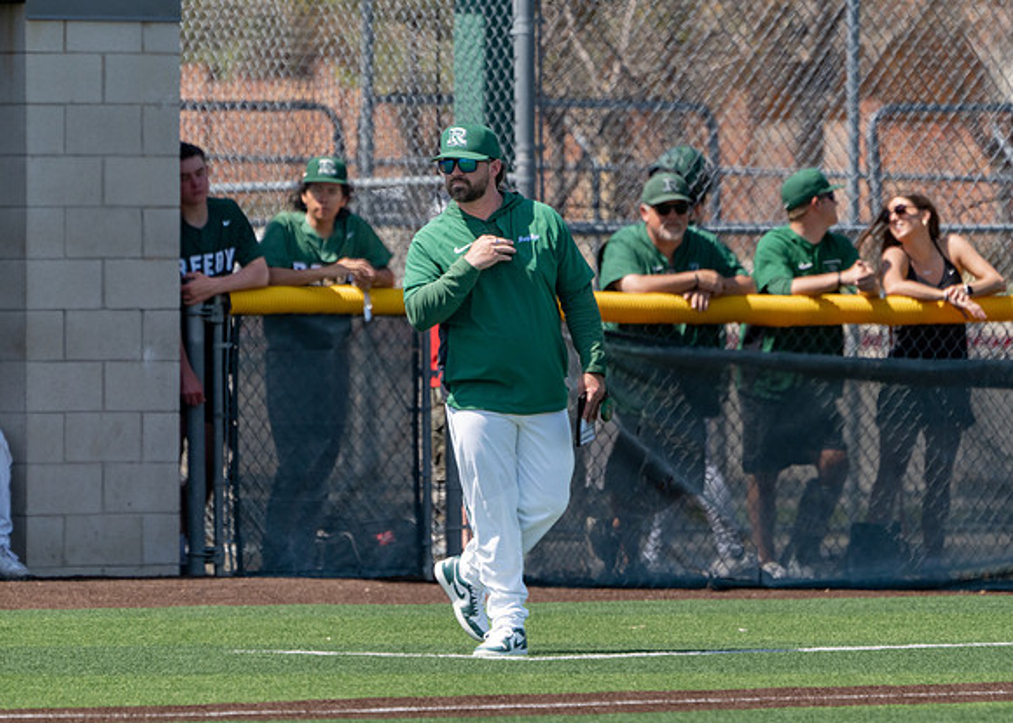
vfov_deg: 2.4
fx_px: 17393
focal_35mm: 605
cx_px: 530
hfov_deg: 3.3
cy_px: 347
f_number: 8
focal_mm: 501
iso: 640
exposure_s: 1/2000
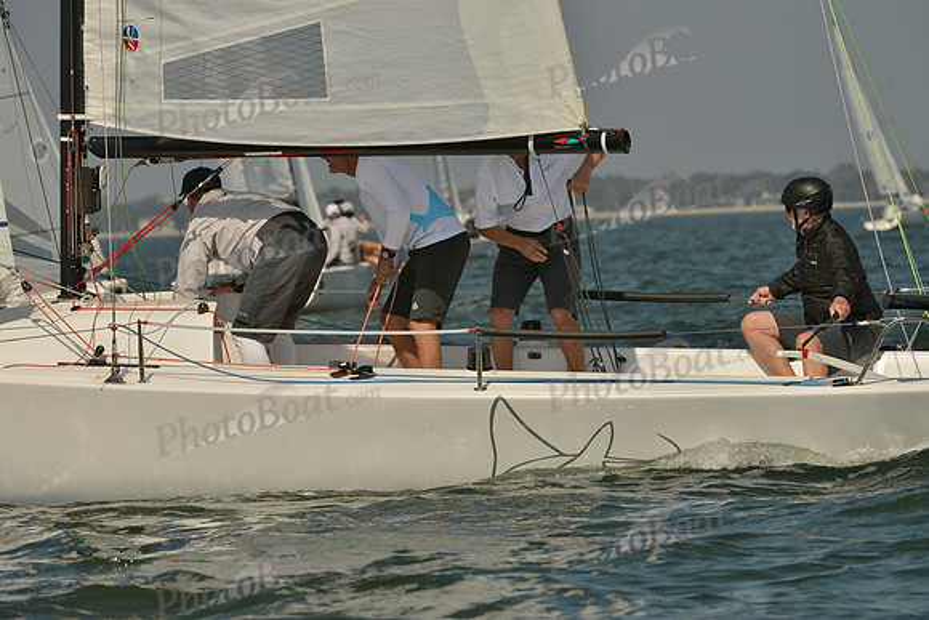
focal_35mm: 350
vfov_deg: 3.9
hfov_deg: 5.9
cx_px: 464
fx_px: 9034
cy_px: 310
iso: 280
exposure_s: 1/1250
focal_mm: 350
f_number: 13
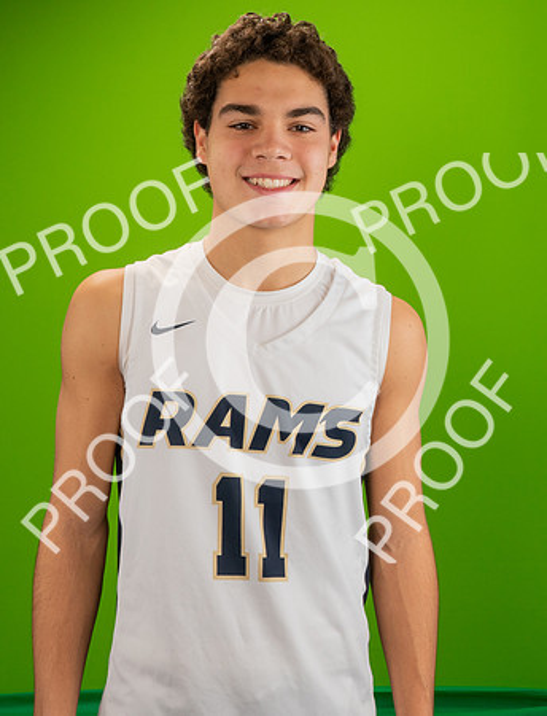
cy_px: 306
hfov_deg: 21.5
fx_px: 1436
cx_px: 332
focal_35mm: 69
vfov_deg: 27.9
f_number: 20
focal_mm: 42
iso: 800
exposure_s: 1/60
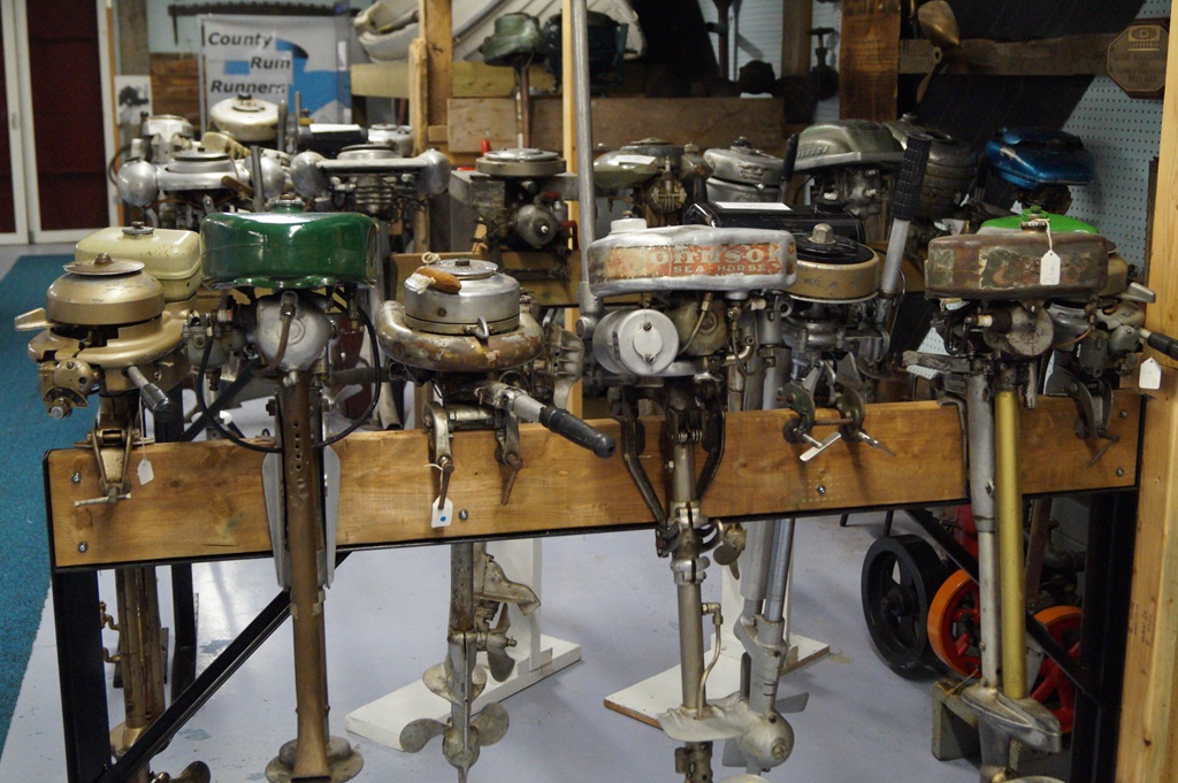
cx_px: 589
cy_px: 392
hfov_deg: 46.4
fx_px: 1373
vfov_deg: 31.8
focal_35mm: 42
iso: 3200
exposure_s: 1/125
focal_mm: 28
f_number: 4.5
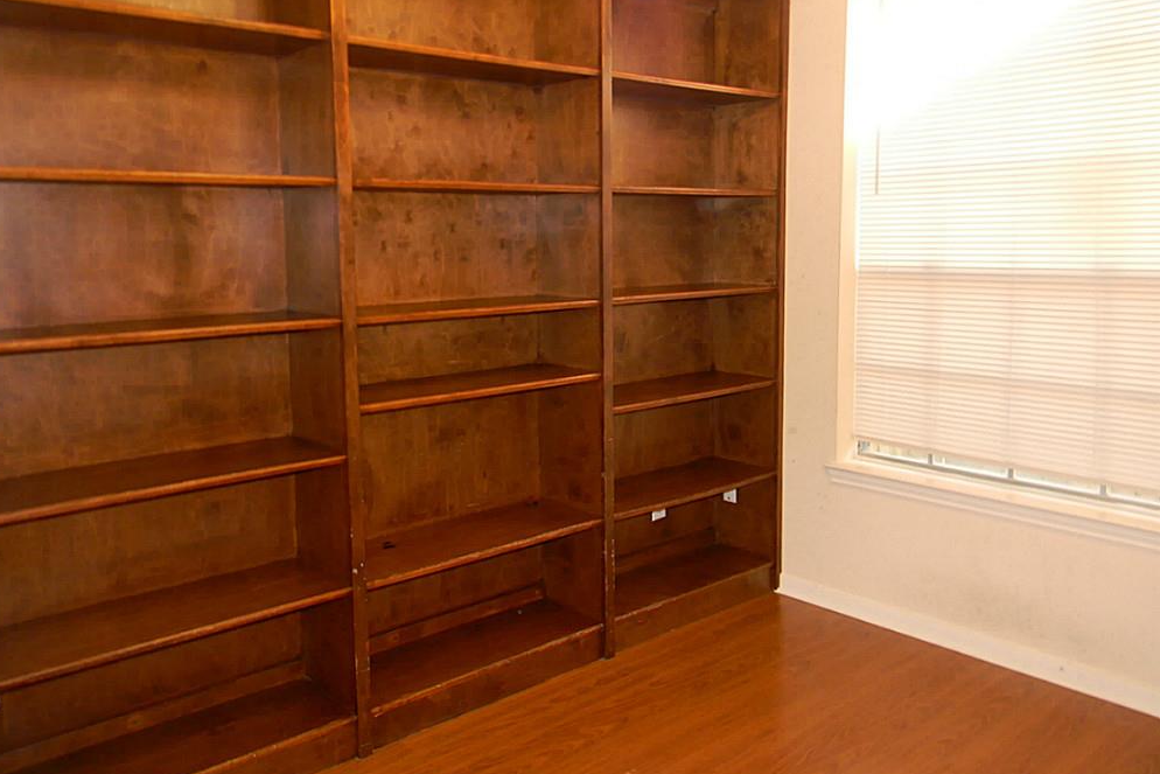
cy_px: 343
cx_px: 564
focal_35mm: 30
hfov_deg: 61.9
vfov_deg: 43.5
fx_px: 967
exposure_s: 1/26.3
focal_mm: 5
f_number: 3.5
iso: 200
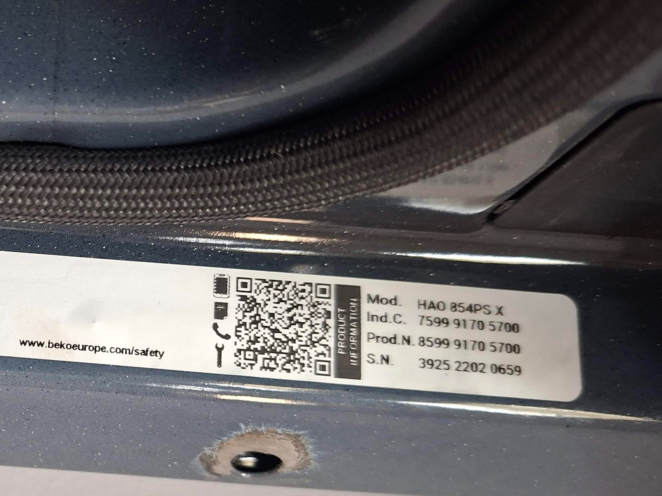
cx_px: 1
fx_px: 880
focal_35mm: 46
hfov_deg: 37.0
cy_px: 303
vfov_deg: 31.4
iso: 250
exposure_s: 1/33
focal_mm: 5.54
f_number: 1.8
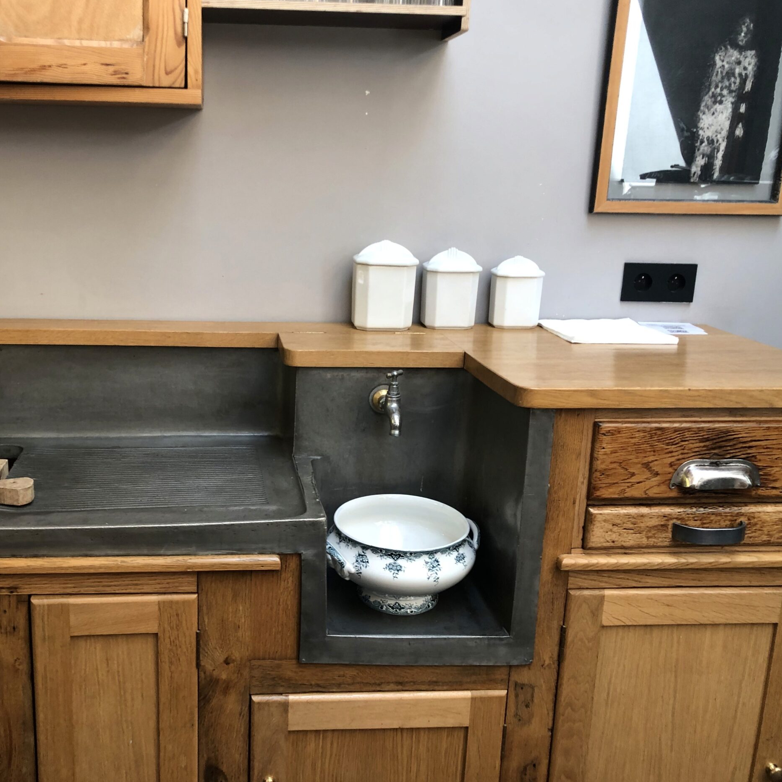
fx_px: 869
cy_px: 381
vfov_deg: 48.4
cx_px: 282
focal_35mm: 34
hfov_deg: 47.9
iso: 40
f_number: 1.8
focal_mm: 3.99
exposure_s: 1/33
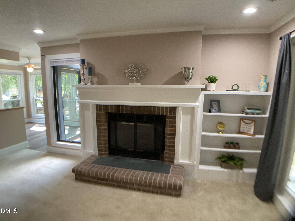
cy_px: 110
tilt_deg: -8.3
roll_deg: -1.0
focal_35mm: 29
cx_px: 148
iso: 125
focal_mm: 3
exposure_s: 1/60
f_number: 1.8
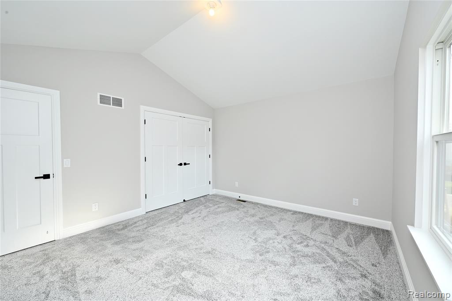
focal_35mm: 14
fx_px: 176
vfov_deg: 81.2
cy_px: 150
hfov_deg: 104.3
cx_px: 226
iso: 720
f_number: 10
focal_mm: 14
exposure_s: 1/60
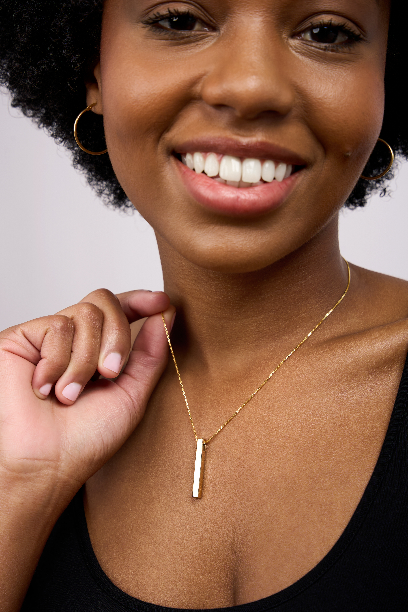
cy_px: 306
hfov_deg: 19.5
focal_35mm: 70
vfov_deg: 28.8
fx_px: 1190
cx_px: 204
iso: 100
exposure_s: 1/160
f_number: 9
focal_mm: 70
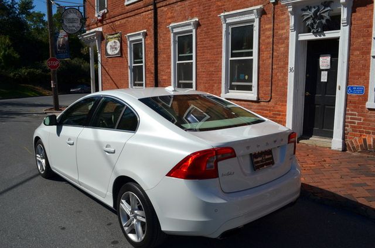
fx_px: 312
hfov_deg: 62.0
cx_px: 188
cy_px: 124
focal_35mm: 30
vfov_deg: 43.4
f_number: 10
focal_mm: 20
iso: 100
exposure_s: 1/400
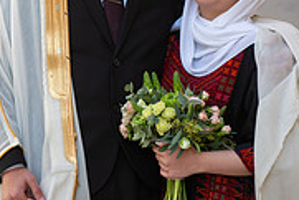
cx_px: 129
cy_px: 69
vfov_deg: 6.9
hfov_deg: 10.3
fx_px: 1654
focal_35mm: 199
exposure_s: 1/1250
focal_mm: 80
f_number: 2.8
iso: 100
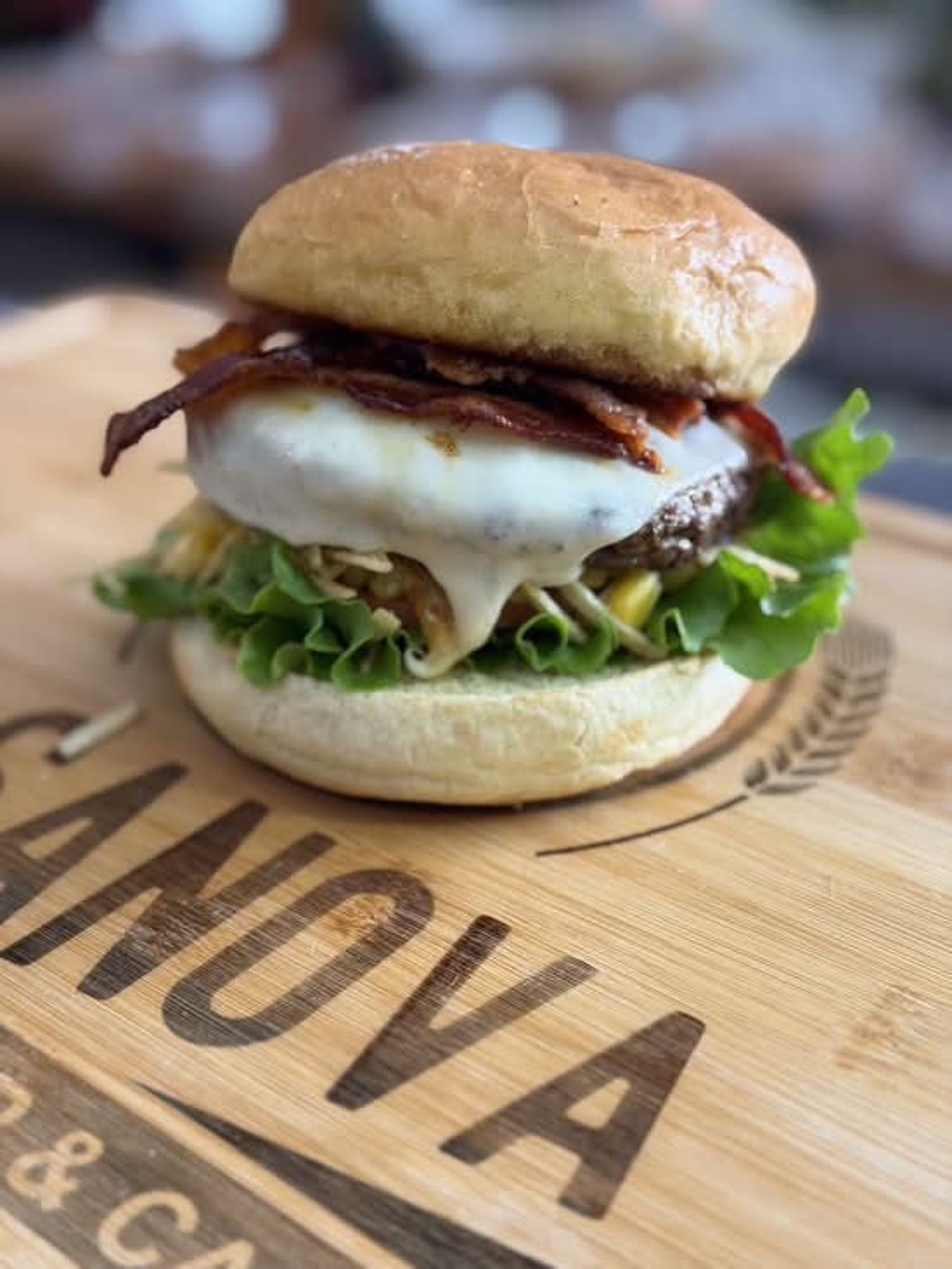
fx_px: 1760
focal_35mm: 48
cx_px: 476
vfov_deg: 39.7
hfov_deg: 30.3
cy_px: 634
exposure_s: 1/60
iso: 250
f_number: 1.78
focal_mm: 6.76
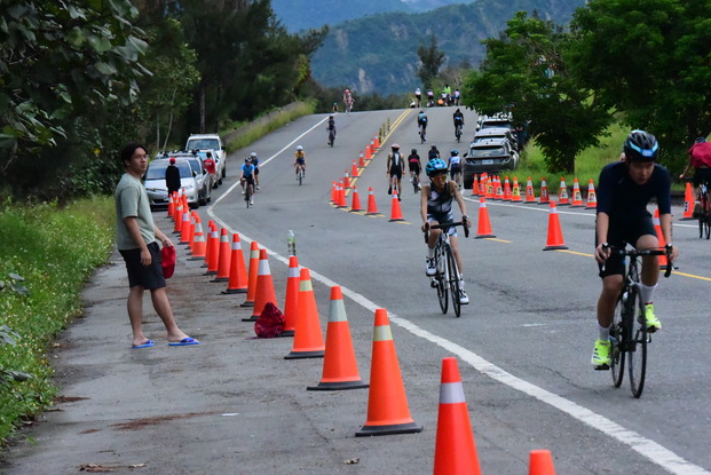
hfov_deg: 11.3
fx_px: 3597
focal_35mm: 182
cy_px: 194
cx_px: 442
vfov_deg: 7.6
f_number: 10
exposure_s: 1/4000
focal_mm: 145
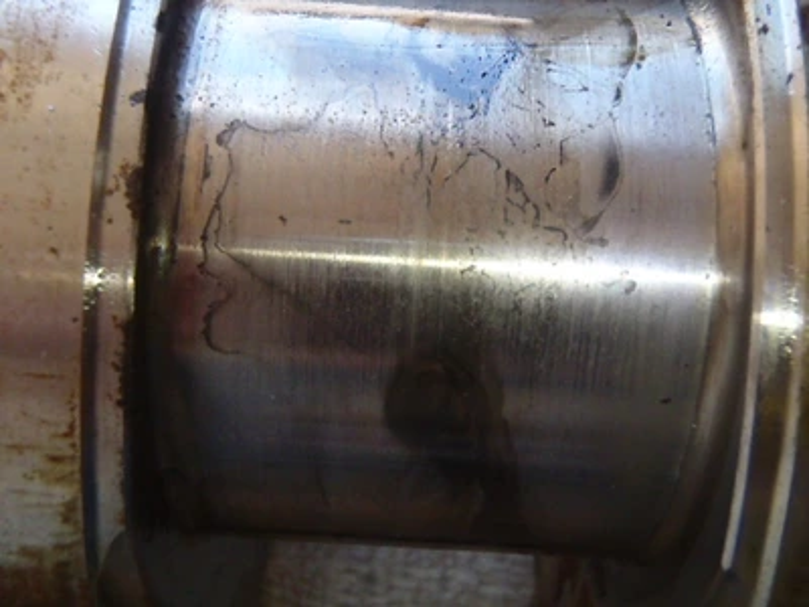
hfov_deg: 50.1
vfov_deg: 38.7
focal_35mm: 37
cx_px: 404
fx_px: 865
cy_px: 304
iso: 800
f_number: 4.7
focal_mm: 6.64
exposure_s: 1/320
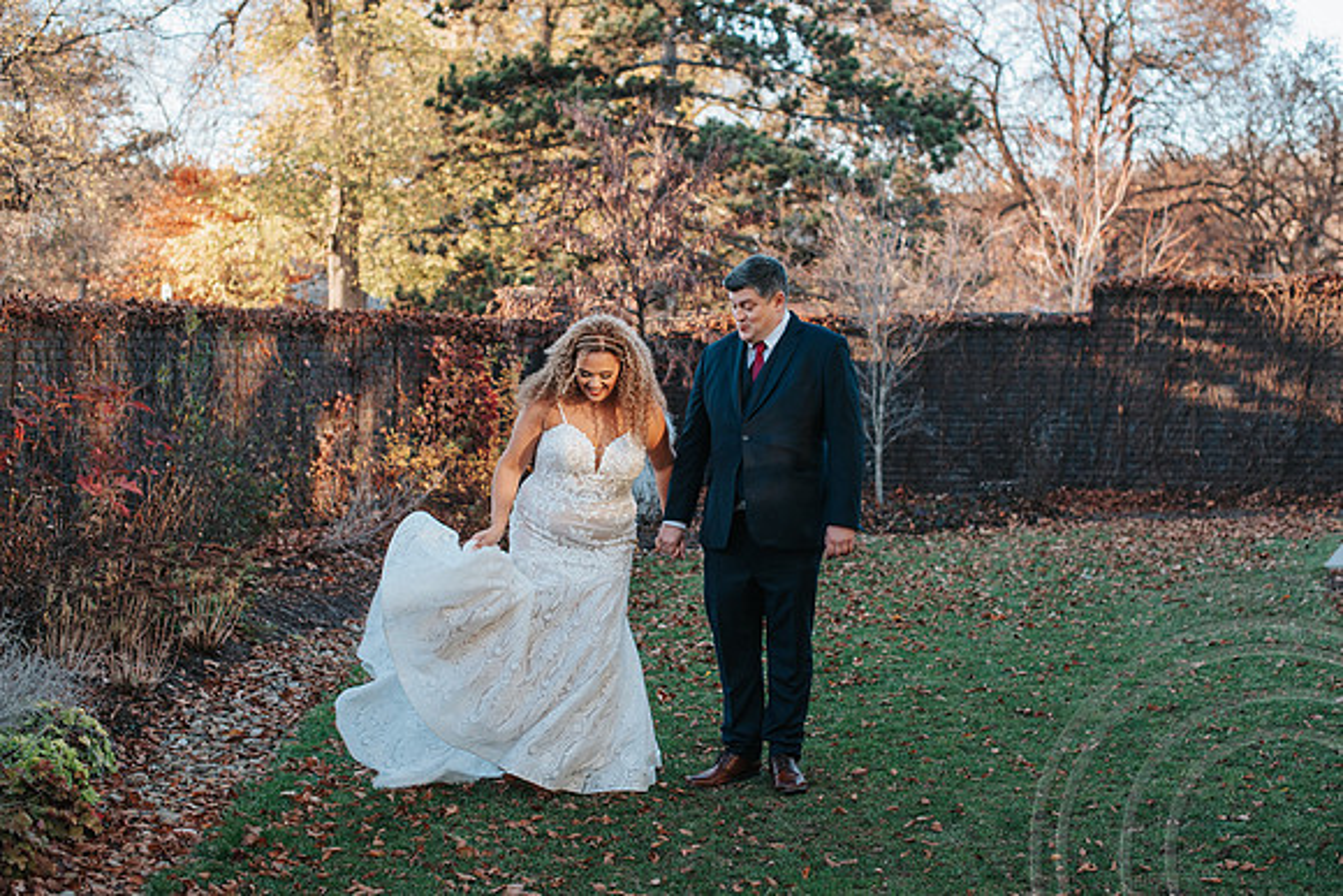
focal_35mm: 52
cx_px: 658
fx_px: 1949
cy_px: 448
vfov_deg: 25.9
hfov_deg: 38.0
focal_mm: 50
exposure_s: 1/500
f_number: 3.2
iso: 800
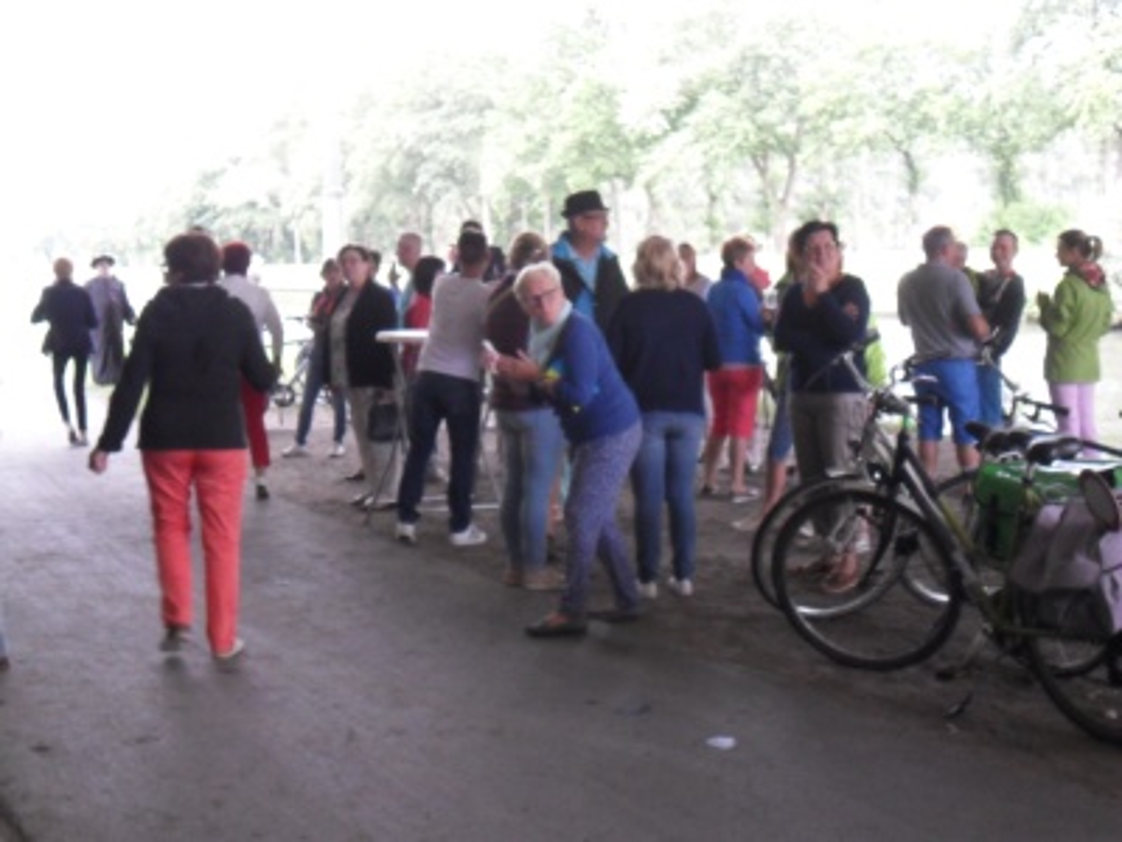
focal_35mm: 52
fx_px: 1685
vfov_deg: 28.0
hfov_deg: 36.8
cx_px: 561
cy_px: 421
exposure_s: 1/45
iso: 320
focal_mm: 9.3
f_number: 5
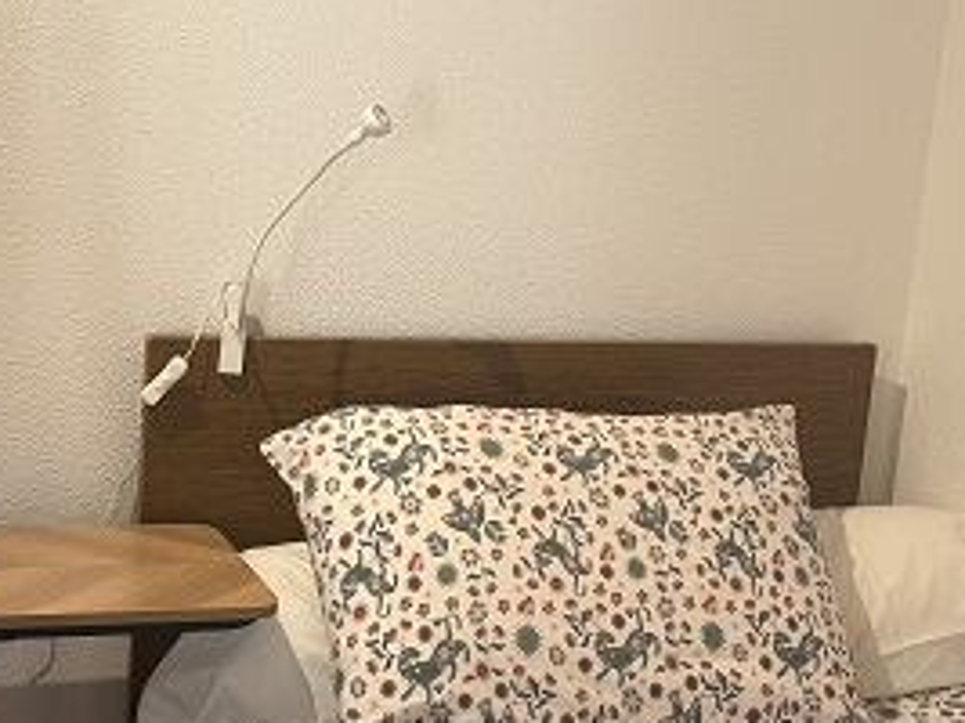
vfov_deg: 20.4
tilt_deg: -11.0
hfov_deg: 27.0
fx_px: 2006
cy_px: 383
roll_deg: -5.1
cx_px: 470
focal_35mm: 72
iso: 125
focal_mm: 6.76
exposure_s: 1/121
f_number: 1.78
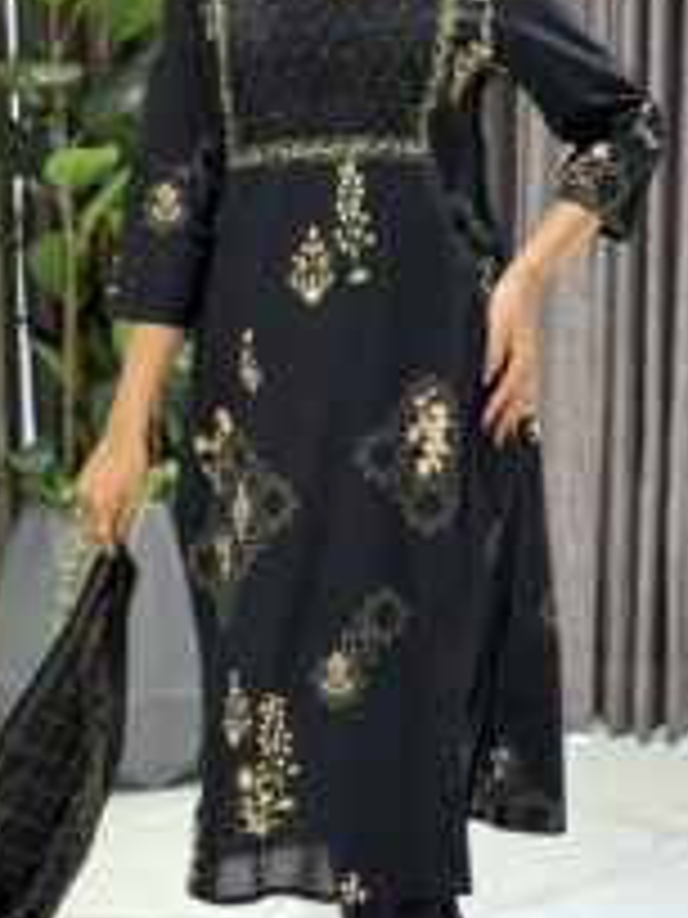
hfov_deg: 15.7
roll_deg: +1.0
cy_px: 436
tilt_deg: -9.6
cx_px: 283
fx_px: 2491
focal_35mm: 94
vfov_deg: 20.9
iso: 250
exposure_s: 1/50
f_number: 1.78
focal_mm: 6.76
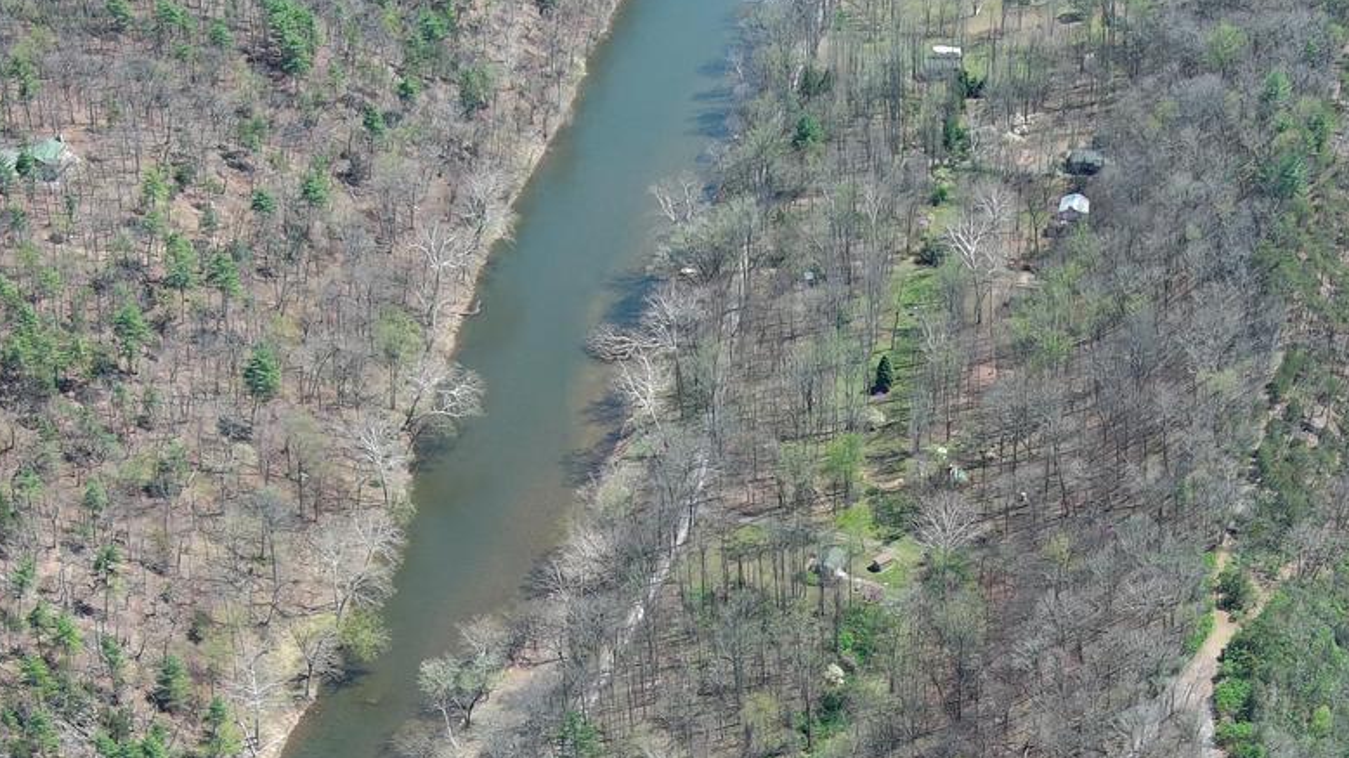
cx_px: 947
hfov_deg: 26.3
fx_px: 2861
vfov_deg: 14.6
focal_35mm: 80
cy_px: 924
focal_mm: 10.57
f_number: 2.8
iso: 100
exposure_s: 1/535
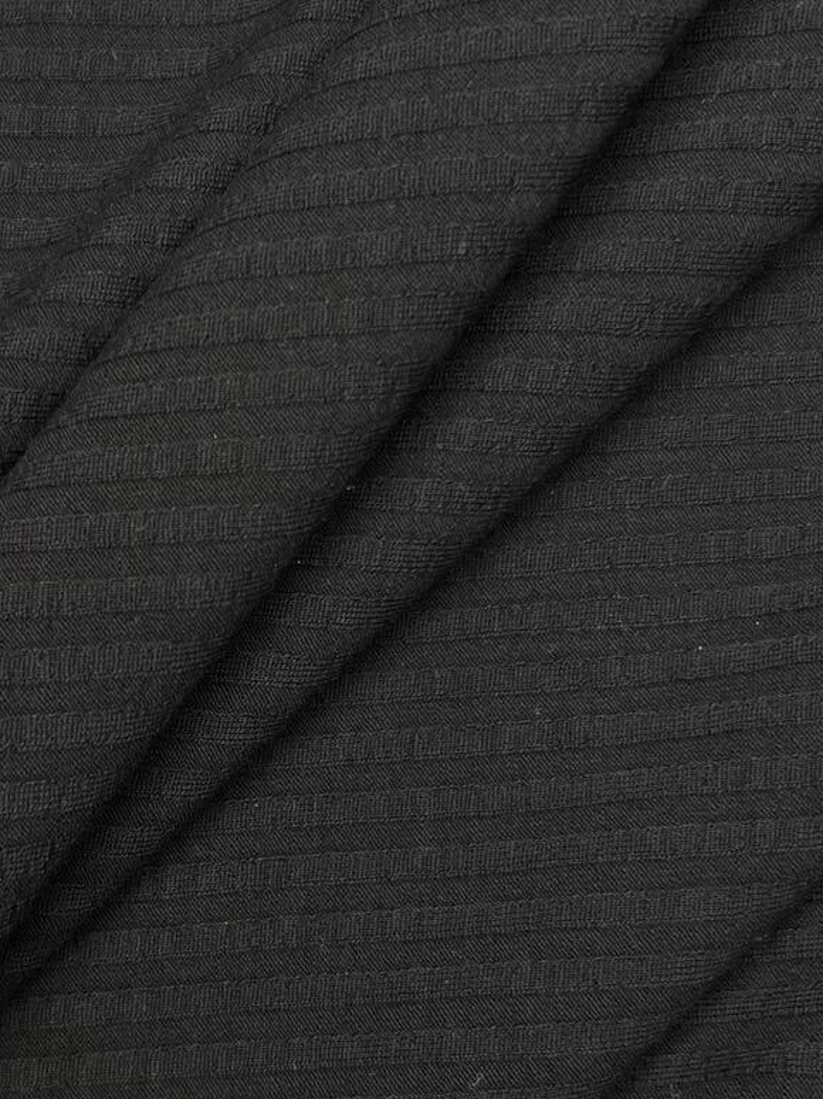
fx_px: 1364
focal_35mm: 43
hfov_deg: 33.3
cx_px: 285
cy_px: 772
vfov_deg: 43.0
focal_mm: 5.7
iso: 50
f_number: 1.5
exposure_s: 1/594
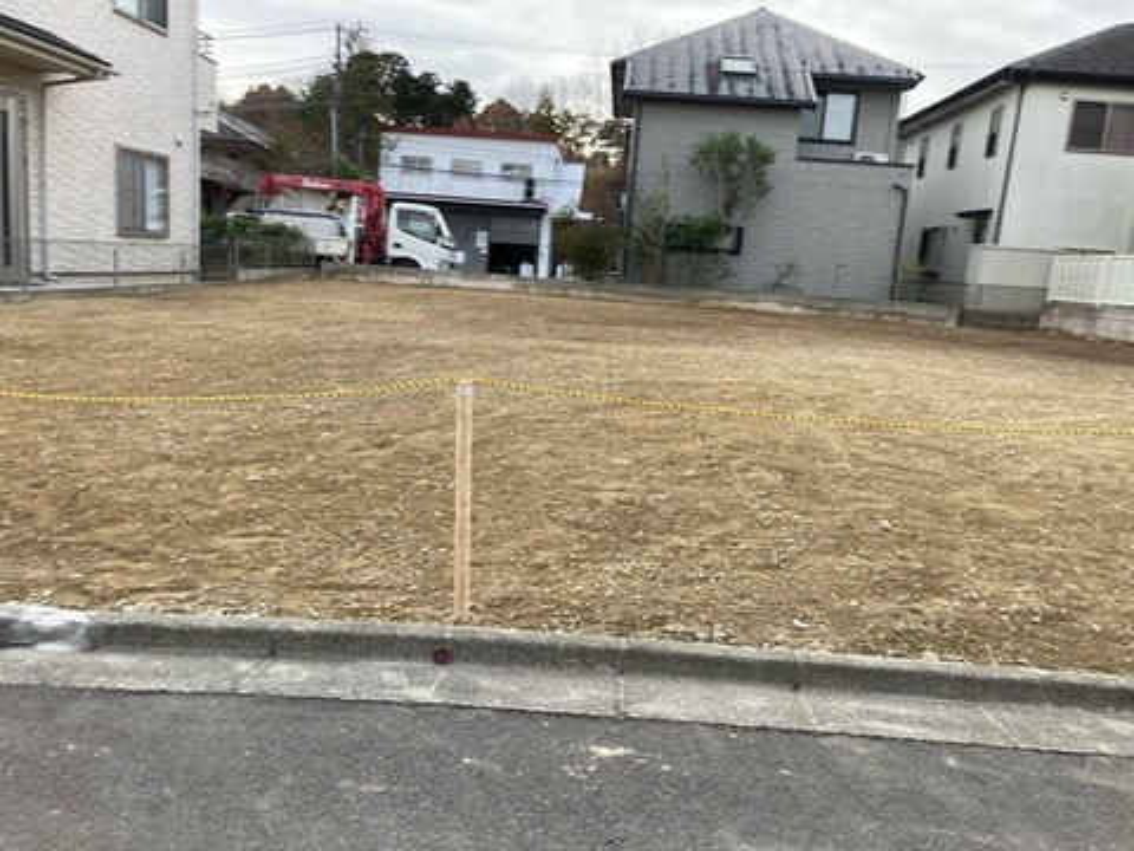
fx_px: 917
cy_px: 426
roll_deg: -0.7
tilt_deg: -10.7
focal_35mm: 28
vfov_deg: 49.7
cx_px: 567
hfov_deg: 63.4
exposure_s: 1/211
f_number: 1.8
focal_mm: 3.99
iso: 20
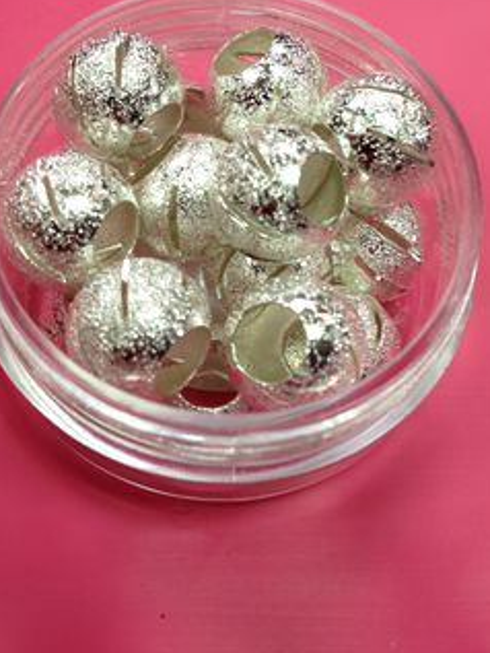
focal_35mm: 53
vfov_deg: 35.9
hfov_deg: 27.5
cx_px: 264
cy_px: 233
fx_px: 1000
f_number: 2.4
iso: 50
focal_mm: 4.28
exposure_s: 1/24
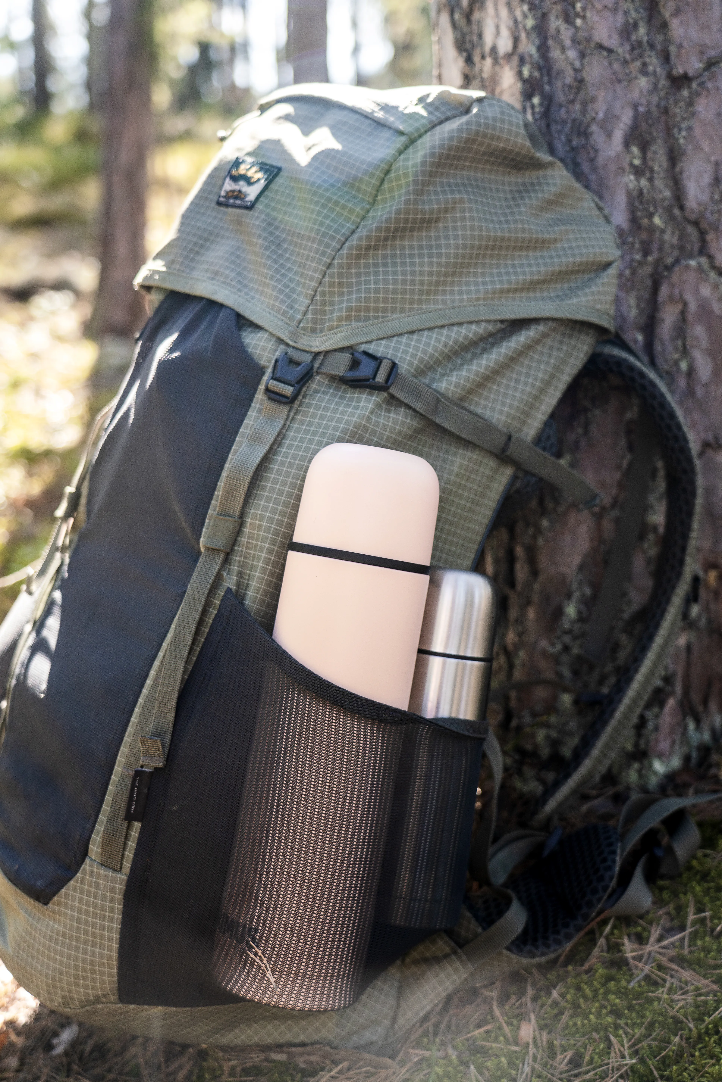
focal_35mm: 50
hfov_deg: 27.0
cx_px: 361
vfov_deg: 39.6
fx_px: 1504
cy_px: 541
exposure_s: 1/400
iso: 400
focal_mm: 50
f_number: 4
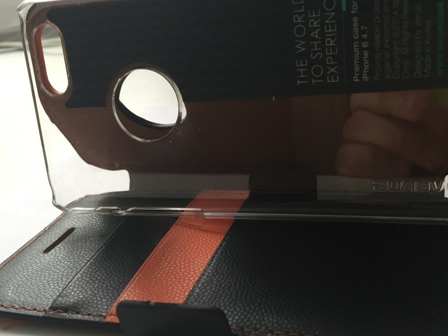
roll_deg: +8.7
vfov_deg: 35.1
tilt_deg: -24.4
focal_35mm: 41
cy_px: 187
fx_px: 531
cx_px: 245
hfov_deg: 45.7
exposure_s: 1/33
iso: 50
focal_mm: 4.15
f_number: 2.2
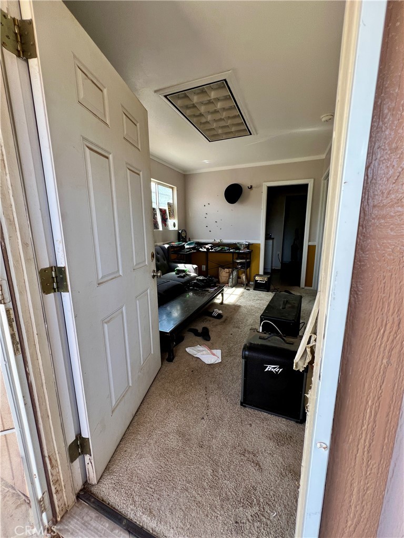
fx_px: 202
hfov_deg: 89.9
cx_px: 202
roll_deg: +0.7
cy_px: 269
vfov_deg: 106.2
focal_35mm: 13
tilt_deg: -10.7
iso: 100
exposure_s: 1/99
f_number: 1.8
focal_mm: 1.57
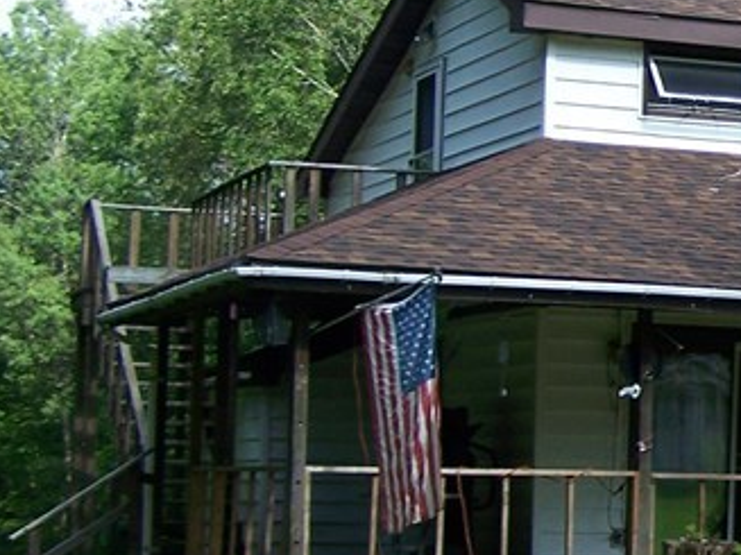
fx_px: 2546
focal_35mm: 119
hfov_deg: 15.4
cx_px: 1078
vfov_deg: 12.4
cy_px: 217
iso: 80
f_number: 2.8
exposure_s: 1/500
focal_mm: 6.3
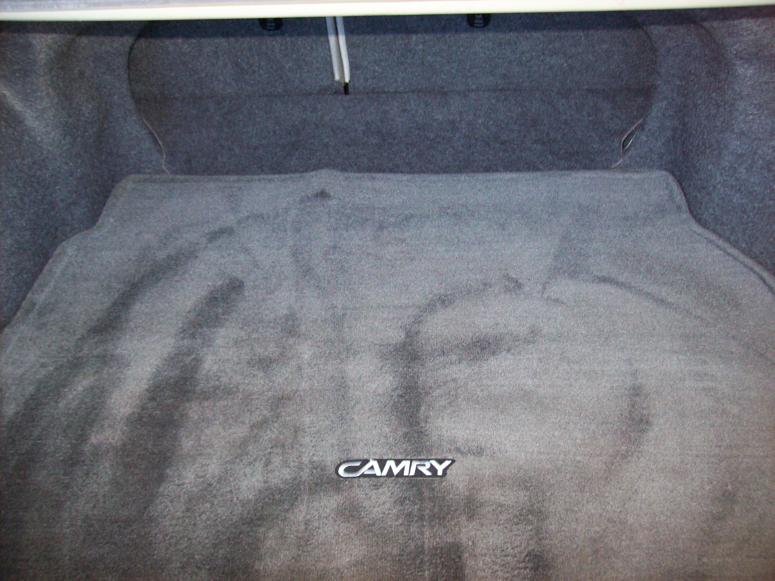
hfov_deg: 51.4
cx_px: 388
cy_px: 290
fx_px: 806
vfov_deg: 39.6
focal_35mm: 36
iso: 200
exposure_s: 1/64
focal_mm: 6
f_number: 2.7
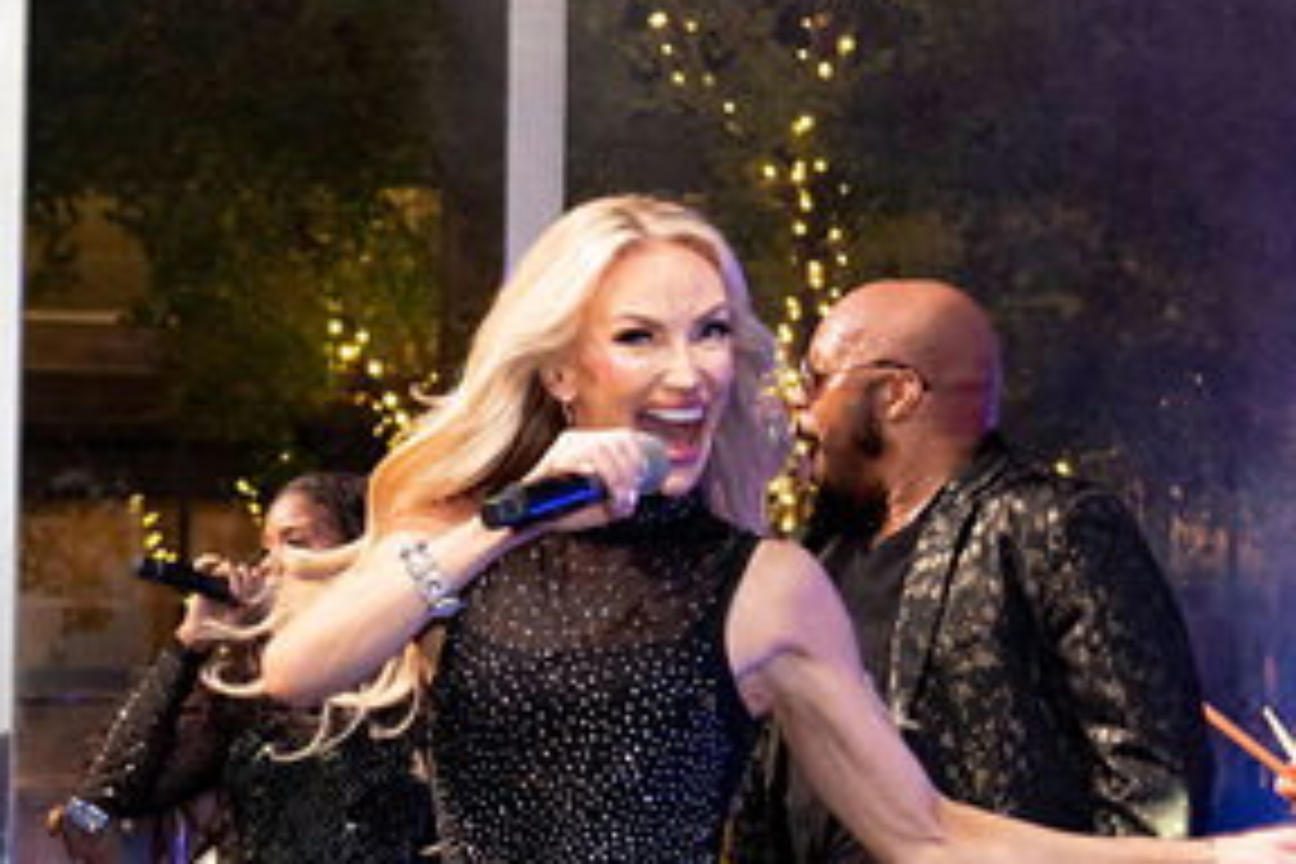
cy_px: 565
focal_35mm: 200
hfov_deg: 10.2
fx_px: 7199
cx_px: 2
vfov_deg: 6.9
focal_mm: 44
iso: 2500
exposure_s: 1/200
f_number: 4
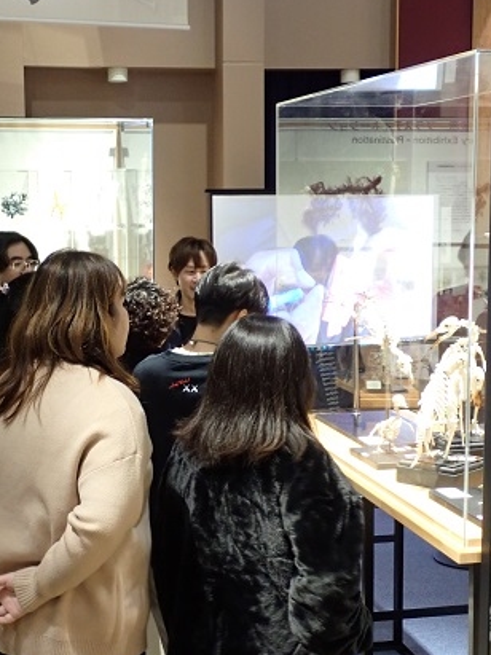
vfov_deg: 30.2
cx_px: 169
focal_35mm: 64
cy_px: 375
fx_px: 1211
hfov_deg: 22.8
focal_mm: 8.4
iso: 800
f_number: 3.1
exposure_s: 1/25
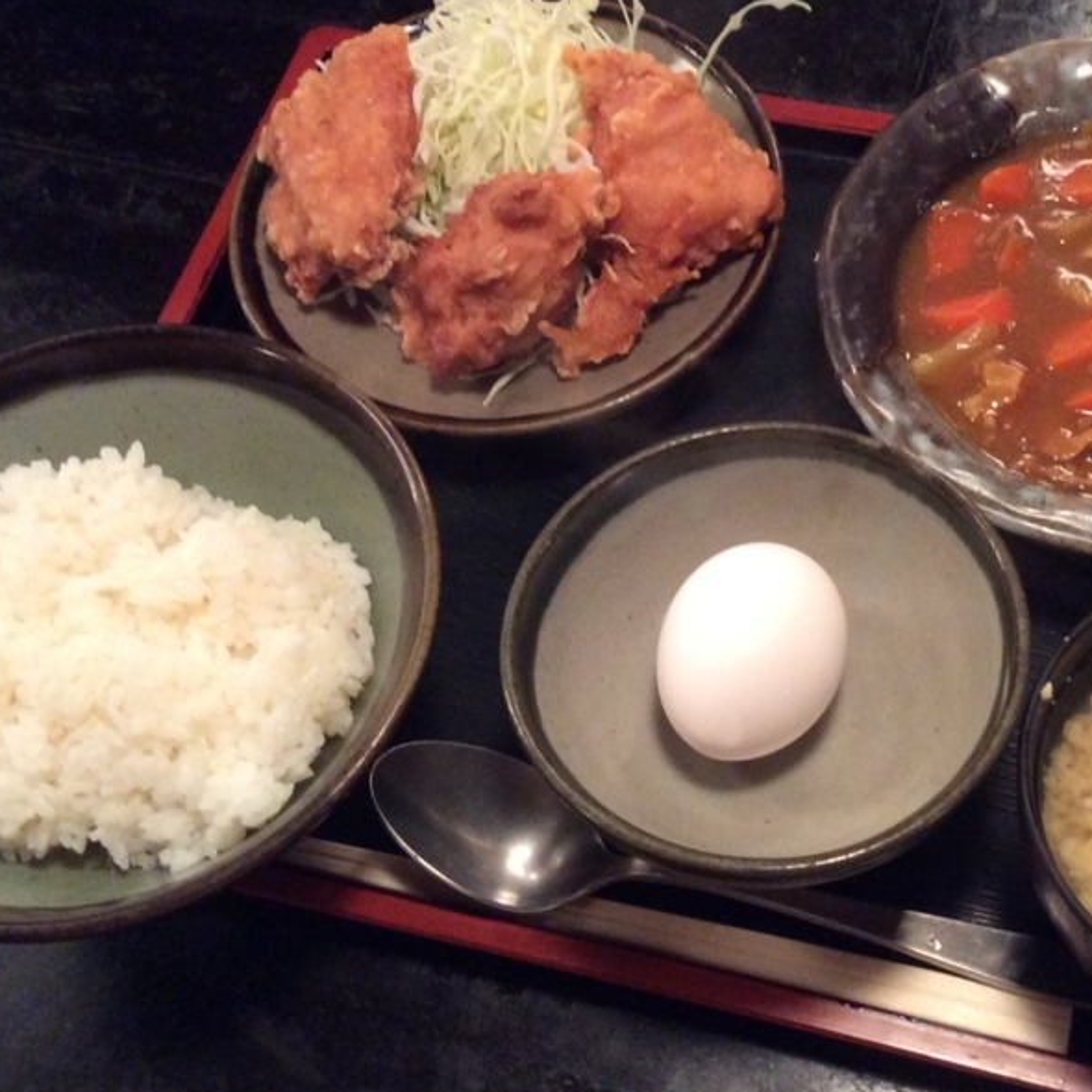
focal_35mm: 49
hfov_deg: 34.3
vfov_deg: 34.7
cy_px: 554
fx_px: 1749
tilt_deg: -61.6
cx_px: 750
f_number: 2.4
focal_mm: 3.3
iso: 250
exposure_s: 1/24
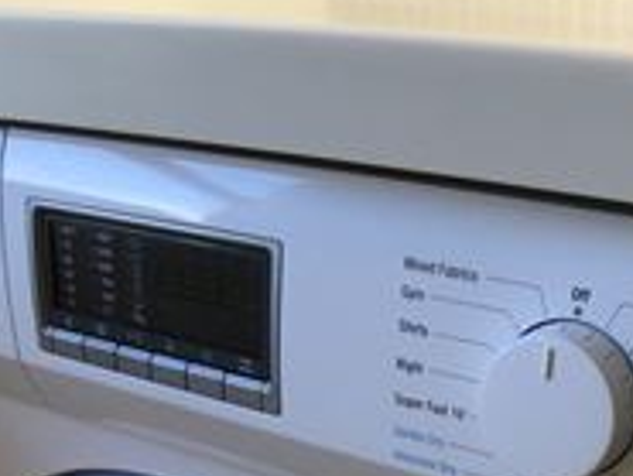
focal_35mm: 97
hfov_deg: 20.2
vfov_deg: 14.3
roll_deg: +7.4
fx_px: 1775
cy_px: 716
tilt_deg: -42.6
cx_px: 349
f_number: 1.8
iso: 25
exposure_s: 1/33
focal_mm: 3.99
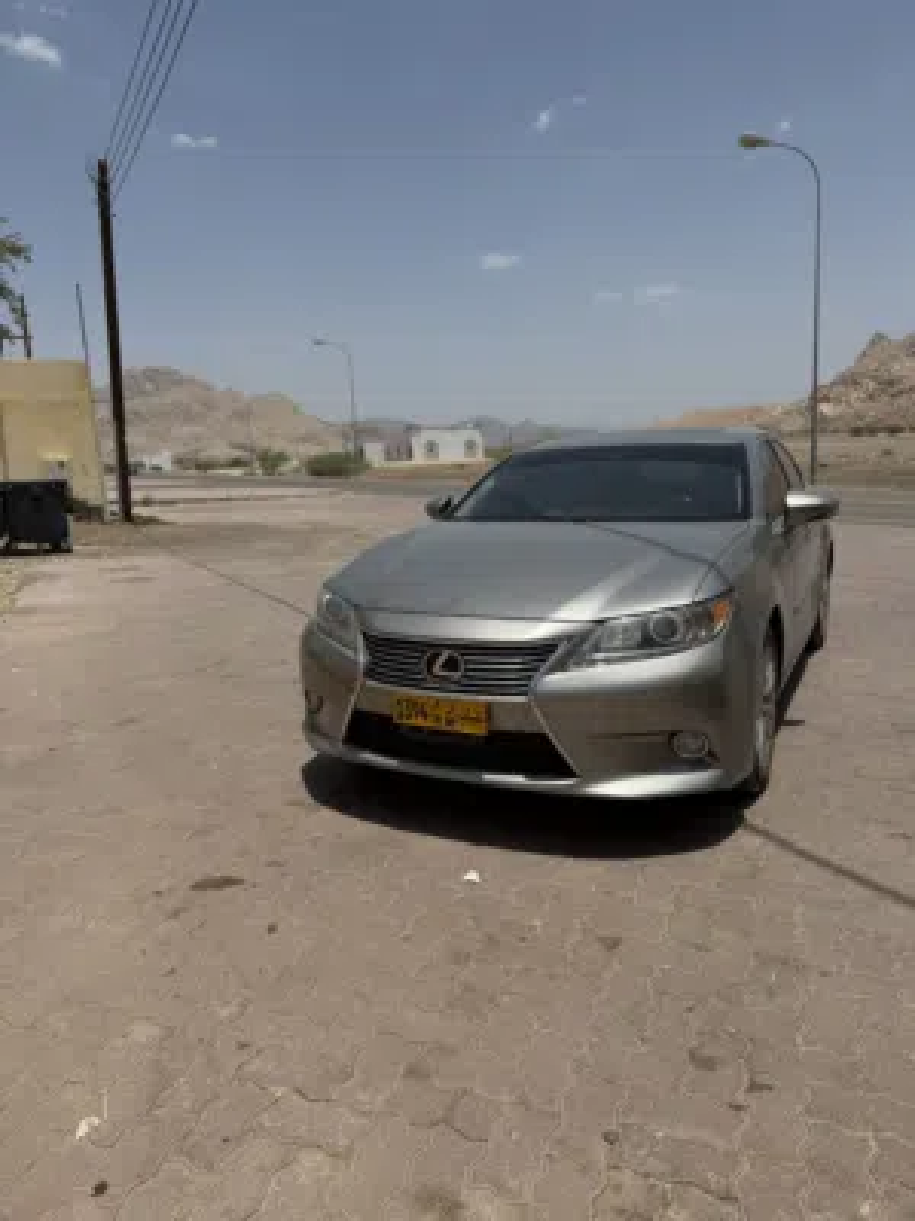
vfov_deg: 71.6
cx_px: 458
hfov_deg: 56.8
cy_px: 610
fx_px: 846
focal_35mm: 24
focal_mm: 6.76
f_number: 1.78
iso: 80
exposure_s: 1/8130
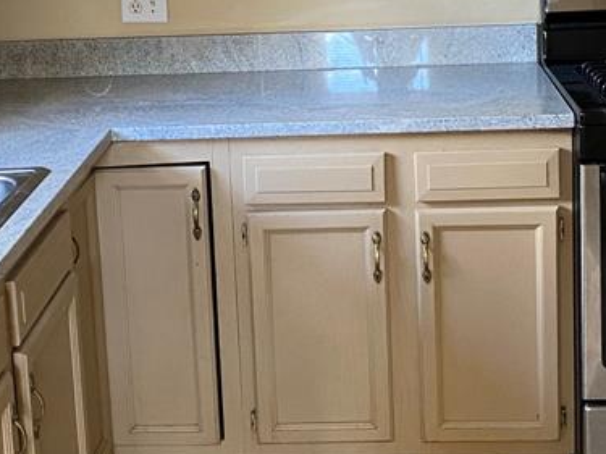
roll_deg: +2.2
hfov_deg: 27.4
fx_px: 1243
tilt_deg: -12.1
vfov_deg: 20.4
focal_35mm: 71
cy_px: 61
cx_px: 328
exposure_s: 1/60
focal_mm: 4.25
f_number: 1.8
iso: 500
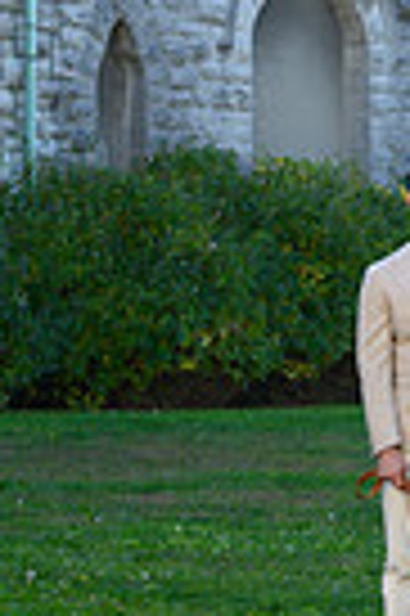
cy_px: -211
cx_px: 597
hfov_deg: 5.0
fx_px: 4624
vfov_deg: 7.5
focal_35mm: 270
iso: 1600
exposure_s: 1/5000
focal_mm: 82
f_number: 3.2
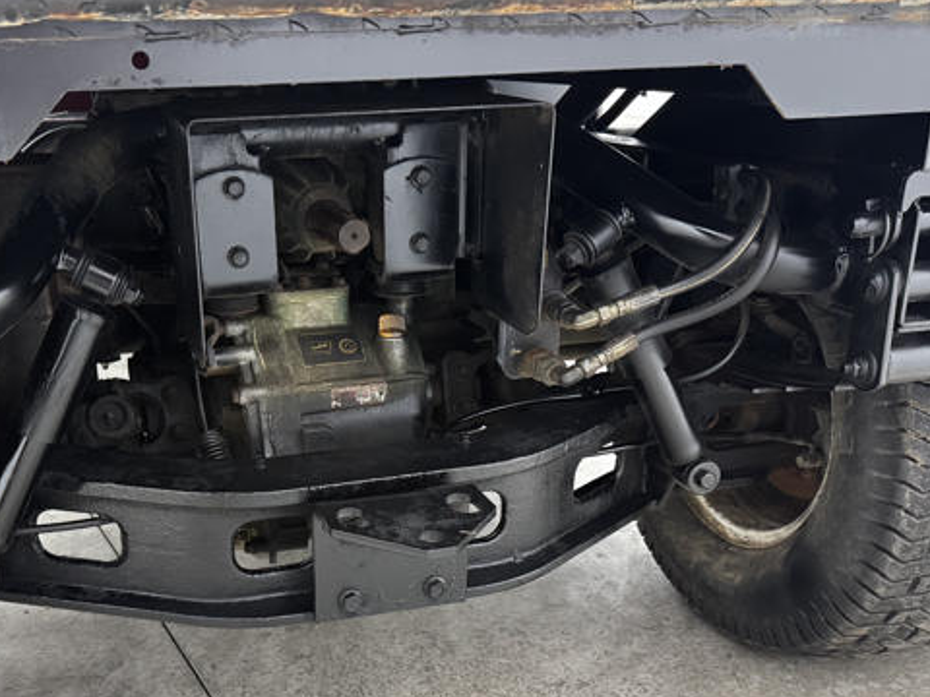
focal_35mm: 40
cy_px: 451
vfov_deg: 35.7
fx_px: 1075
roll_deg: +0.7
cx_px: 316
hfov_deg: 46.1
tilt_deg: -22.7
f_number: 1.78
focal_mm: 6.76
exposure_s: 1/60
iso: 500
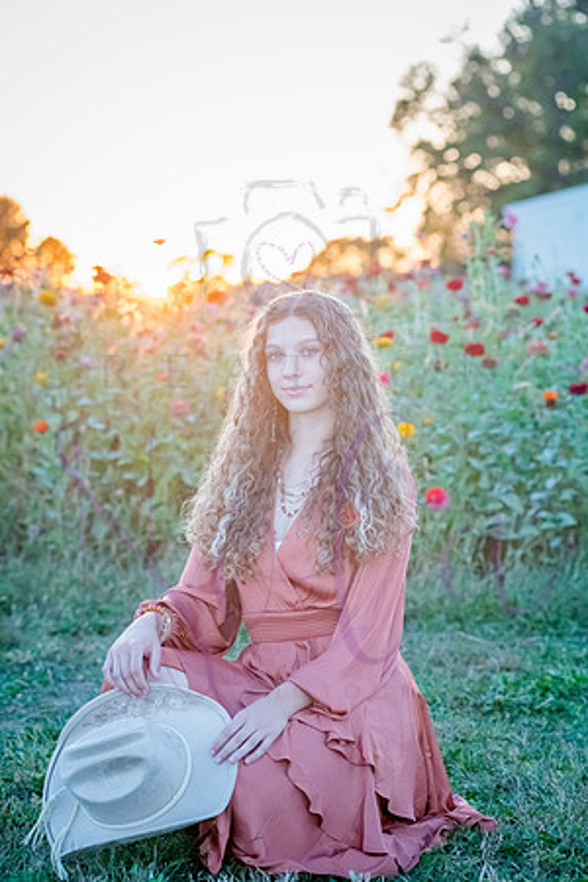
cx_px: 294
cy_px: 441
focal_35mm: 100
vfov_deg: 20.4
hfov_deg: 13.7
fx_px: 2450
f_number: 5
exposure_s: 1/320
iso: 1250
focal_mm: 100
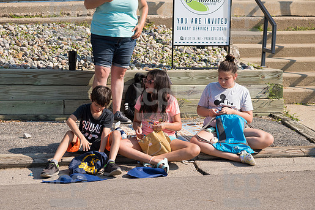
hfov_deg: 16.5
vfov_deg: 11.0
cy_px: 105
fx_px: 1085
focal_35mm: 124
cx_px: 155
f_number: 6.3
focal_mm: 110
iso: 320
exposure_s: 1/800
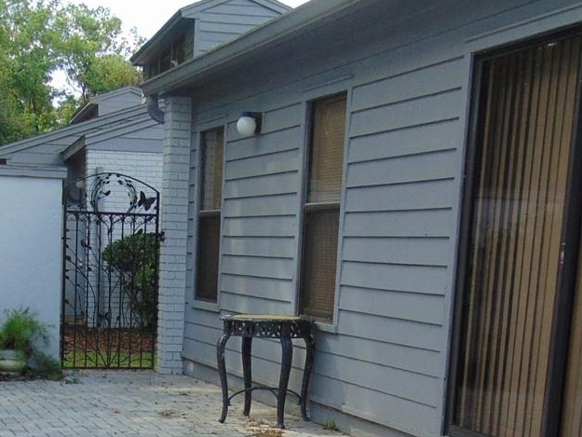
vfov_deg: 21.6
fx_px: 1076
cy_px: 498
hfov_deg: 29.8
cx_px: 156
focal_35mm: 64
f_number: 3
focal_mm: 4.5
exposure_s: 1/250
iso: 80
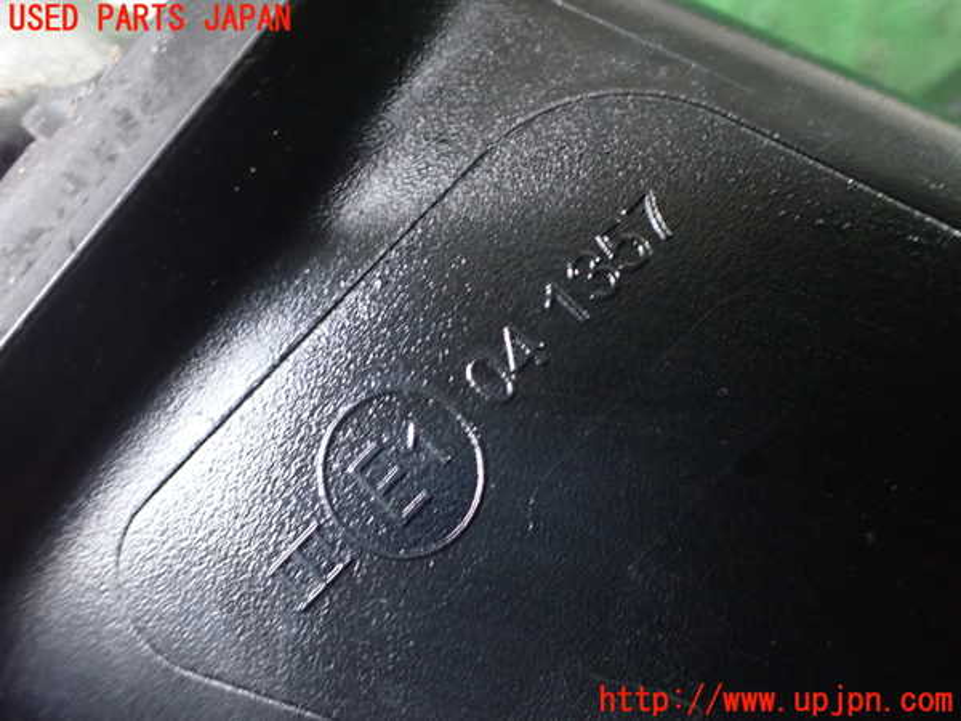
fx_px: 833
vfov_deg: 46.8
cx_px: 480
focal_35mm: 30
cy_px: 360
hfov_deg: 60.0
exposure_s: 1/30
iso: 1250
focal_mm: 5.4
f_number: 2.3
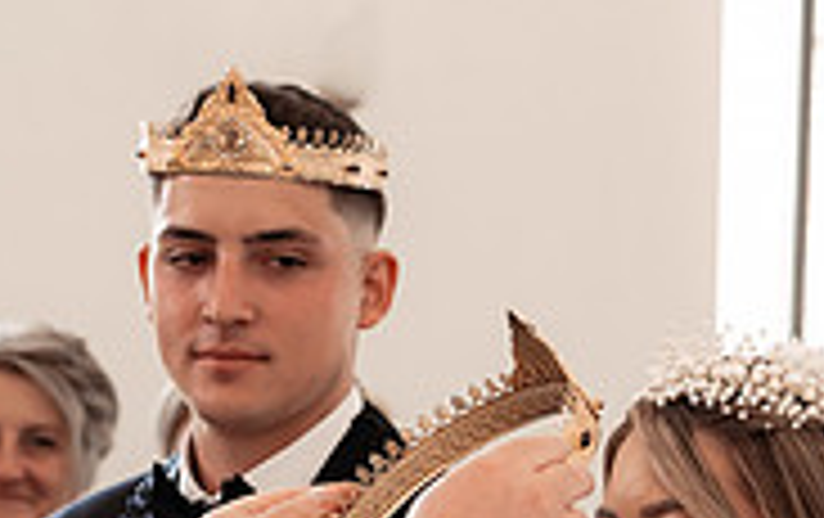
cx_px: 459
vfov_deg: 8.9
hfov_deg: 14.4
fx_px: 3261
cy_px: 739
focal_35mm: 145
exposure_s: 1/250
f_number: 3.2
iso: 1600
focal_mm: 45
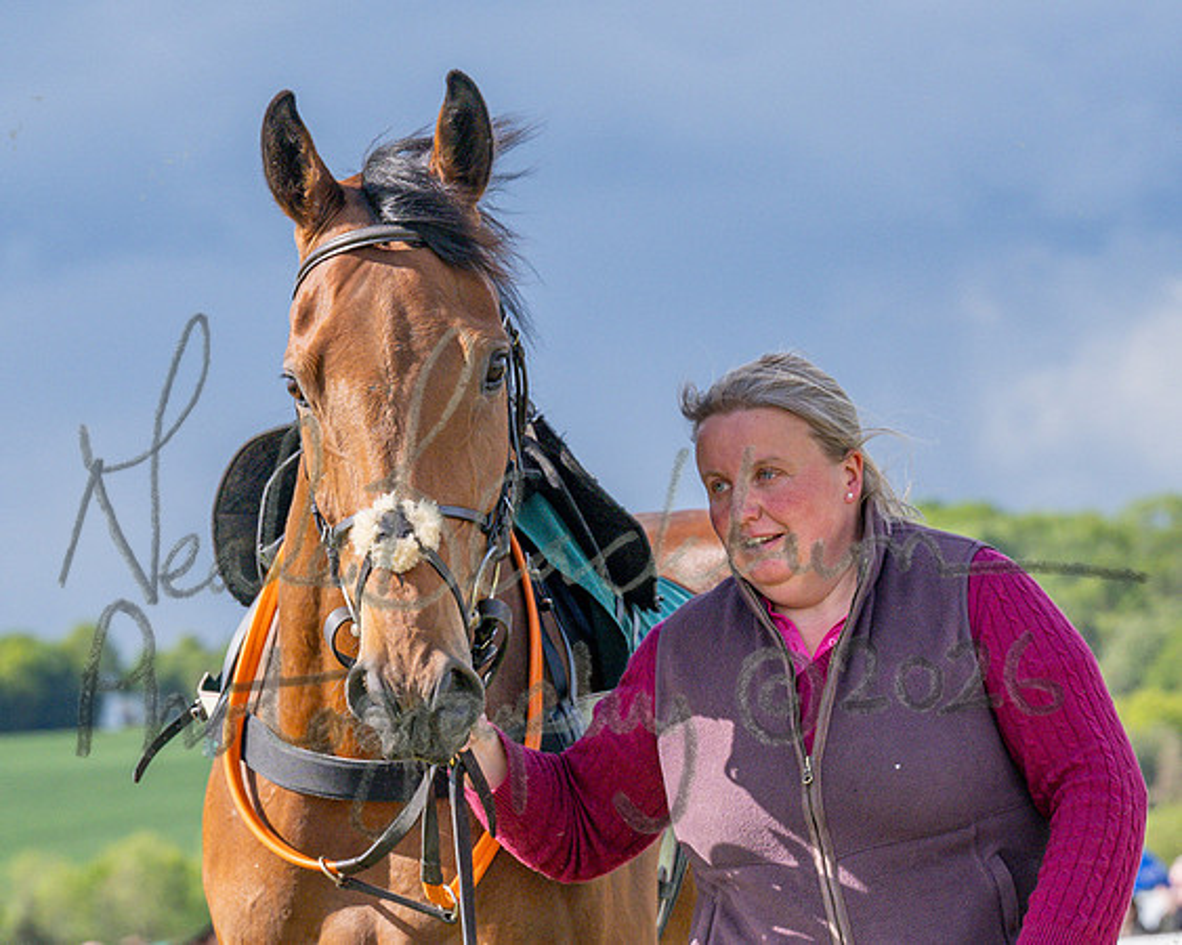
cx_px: 283
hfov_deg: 8.5
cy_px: 265
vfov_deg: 6.8
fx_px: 7903
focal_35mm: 226
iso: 400
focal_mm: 88
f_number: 5
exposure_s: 1/1600
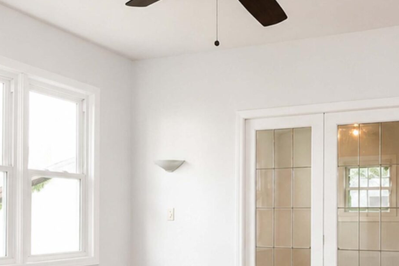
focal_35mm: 42
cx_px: 218
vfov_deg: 30.9
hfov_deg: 46.3
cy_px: 222
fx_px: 466
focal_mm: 10
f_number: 8
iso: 1600
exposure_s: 1/80
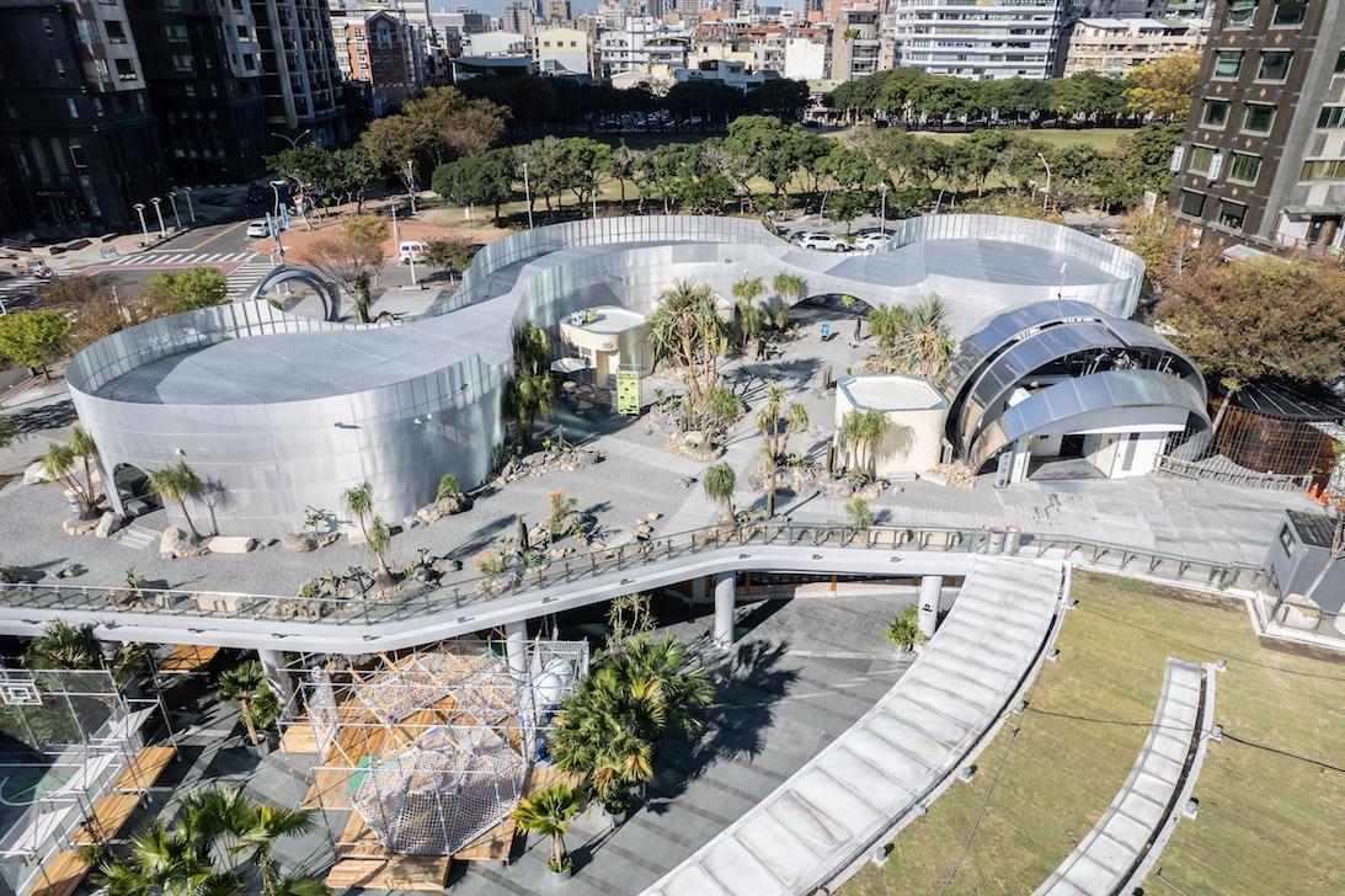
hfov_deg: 78.6
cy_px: 448
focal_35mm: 22
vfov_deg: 57.2
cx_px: 672
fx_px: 822
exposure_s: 1/4000
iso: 200
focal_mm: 8.38
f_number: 2.8
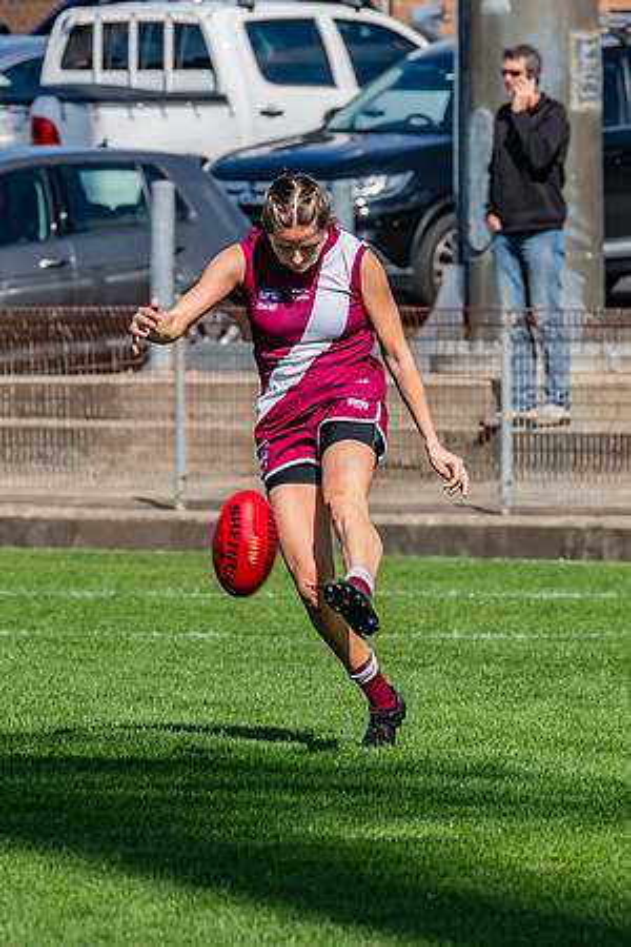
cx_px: 310
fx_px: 17425
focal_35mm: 663
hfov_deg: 2.1
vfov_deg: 3.1
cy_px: 446
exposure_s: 1/1250
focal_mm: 380
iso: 800
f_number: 13
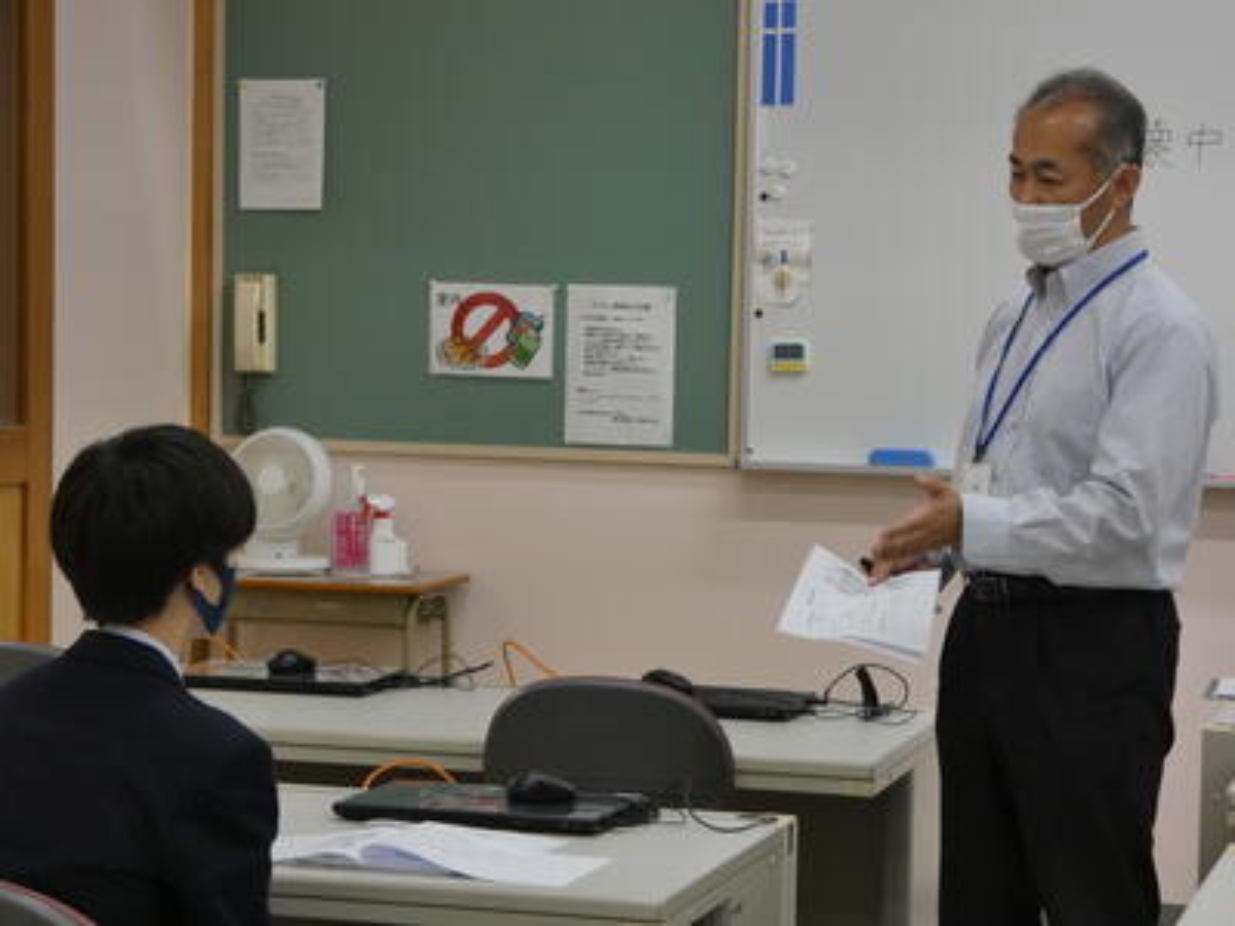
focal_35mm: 98
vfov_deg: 15.1
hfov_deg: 20.0
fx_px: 3496
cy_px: 463
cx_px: 618
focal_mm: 17.5
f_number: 4.8
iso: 200
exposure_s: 1/80
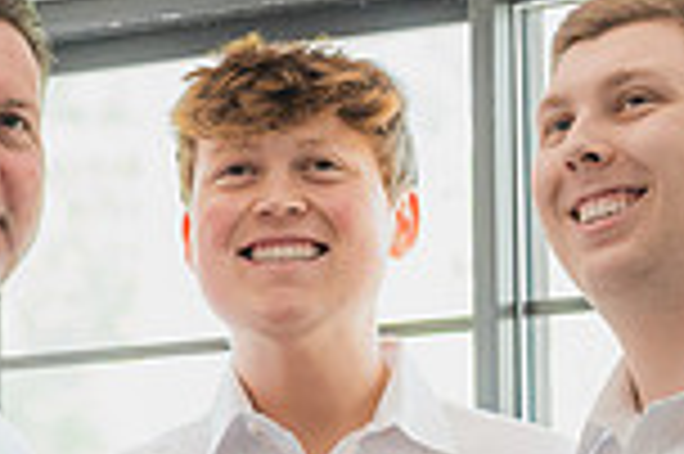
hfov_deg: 10.8
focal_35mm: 191
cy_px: 393
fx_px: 3625
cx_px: 369
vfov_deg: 7.2
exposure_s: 1/125
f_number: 2.5
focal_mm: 50
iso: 800
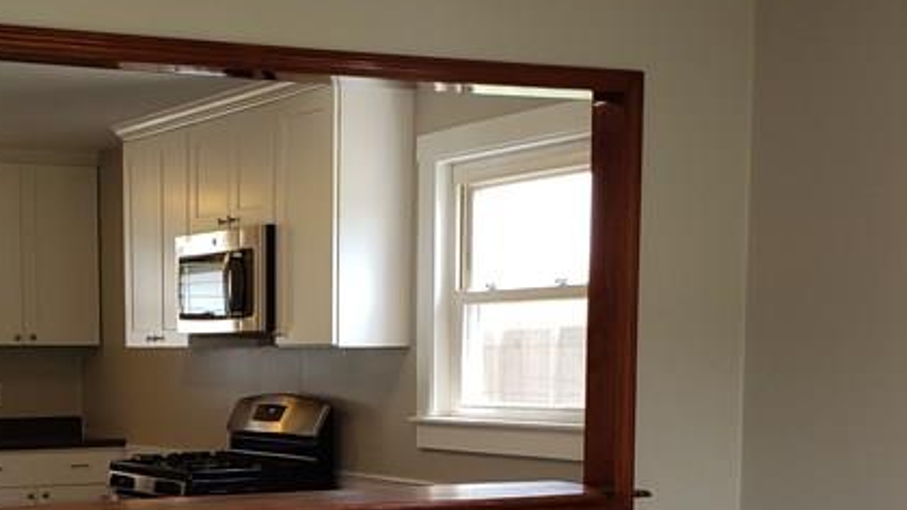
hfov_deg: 30.3
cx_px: 296
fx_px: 1659
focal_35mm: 69
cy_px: 529
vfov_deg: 17.0
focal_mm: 4.3
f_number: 2.4
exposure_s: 1/120
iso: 80
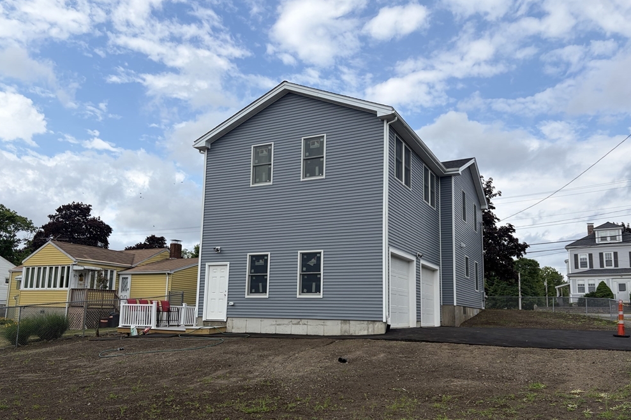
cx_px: 322
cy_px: 240
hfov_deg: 65.5
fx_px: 491
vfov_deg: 46.3
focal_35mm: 28
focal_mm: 5.96
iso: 50
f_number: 1.6
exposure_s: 1/4608
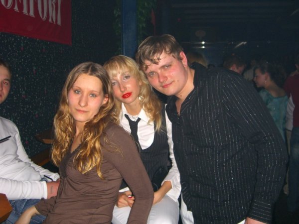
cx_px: 150
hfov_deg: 49.0
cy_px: 112
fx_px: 328
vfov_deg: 37.7
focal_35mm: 38
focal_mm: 7.9
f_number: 2.8
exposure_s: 1/60
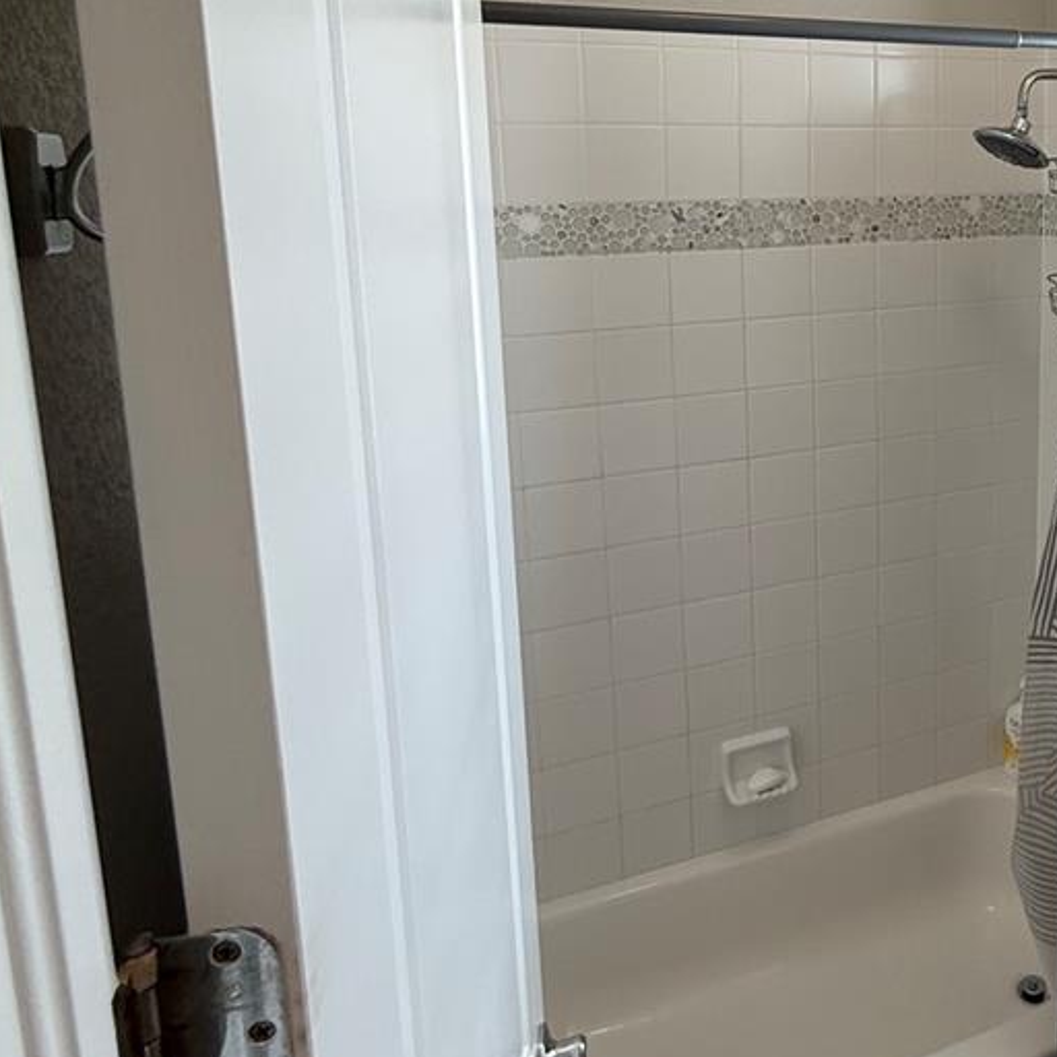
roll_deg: -1.4
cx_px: 908
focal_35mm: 29
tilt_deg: -9.7
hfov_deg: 50.6
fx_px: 1002
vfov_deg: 53.9
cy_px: 312
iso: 100
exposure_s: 1/120
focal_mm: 2.22
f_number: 2.2
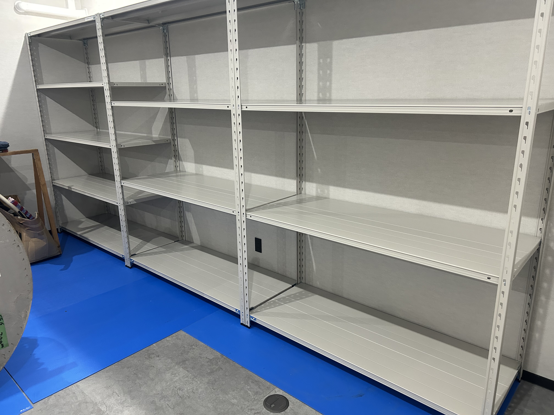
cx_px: 277
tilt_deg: -15.5
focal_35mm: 26
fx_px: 416
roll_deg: +1.5
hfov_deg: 67.3
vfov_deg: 53.1
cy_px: 208
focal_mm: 5.7
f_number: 1.5
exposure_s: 1/50
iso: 250
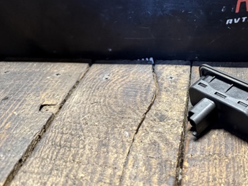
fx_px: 301
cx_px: 209
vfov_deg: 33.7
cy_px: 48
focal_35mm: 42
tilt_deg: -20.8
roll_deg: -1.1
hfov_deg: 42.2
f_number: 1.78
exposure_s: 1/33
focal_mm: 6.76
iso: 800
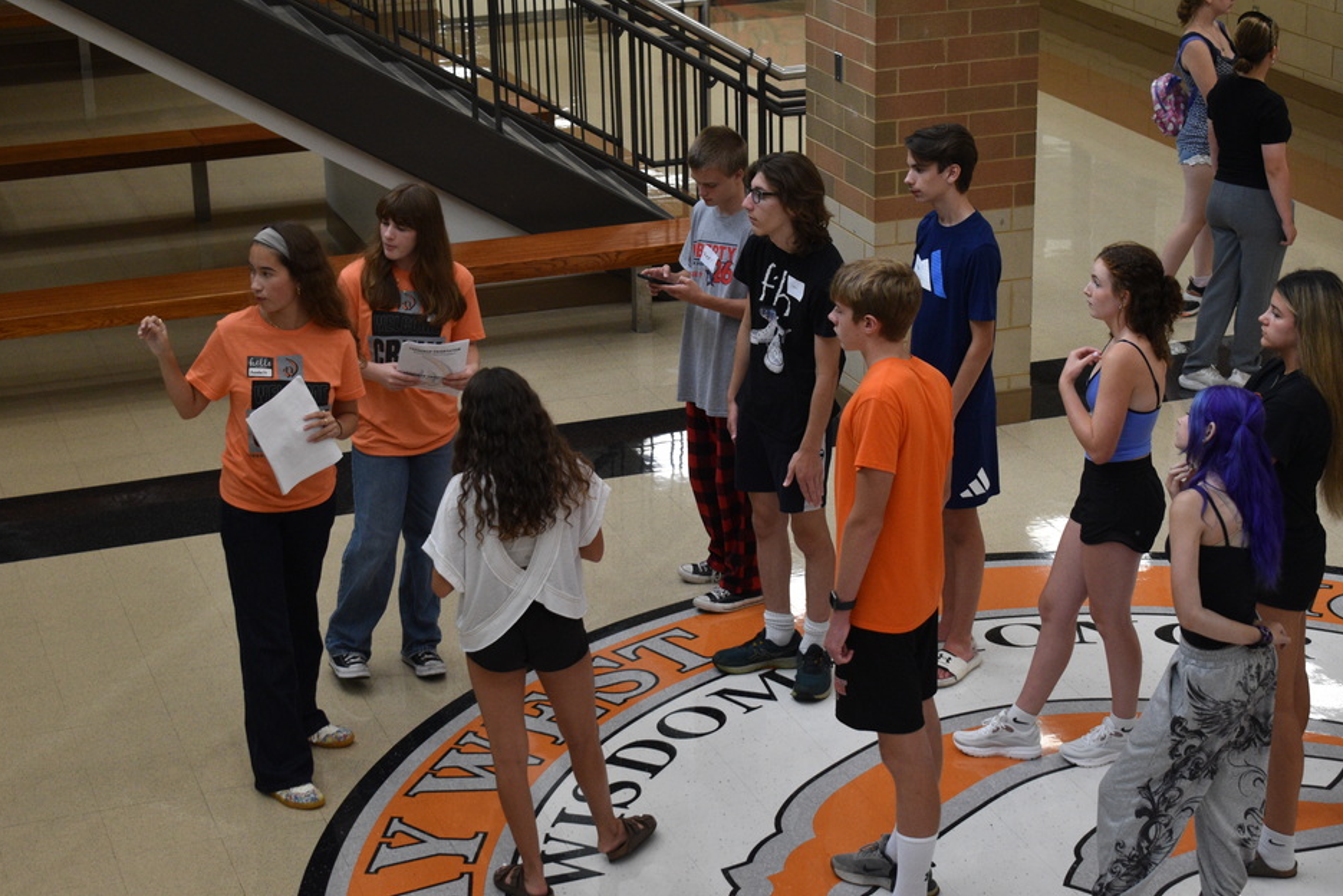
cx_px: 674
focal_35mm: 69
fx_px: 2575
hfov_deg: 29.2
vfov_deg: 19.7
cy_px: 421
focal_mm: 42
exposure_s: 1/125
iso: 1250
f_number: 5
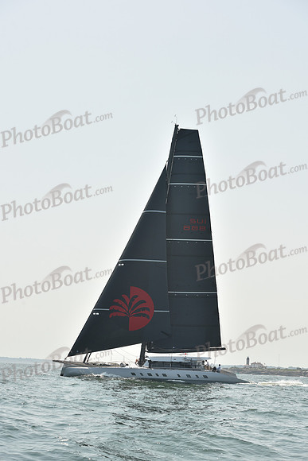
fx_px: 898
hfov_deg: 19.5
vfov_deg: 28.8
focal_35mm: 70
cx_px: 154
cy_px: 230
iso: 250
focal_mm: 70
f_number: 8
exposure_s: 1/800
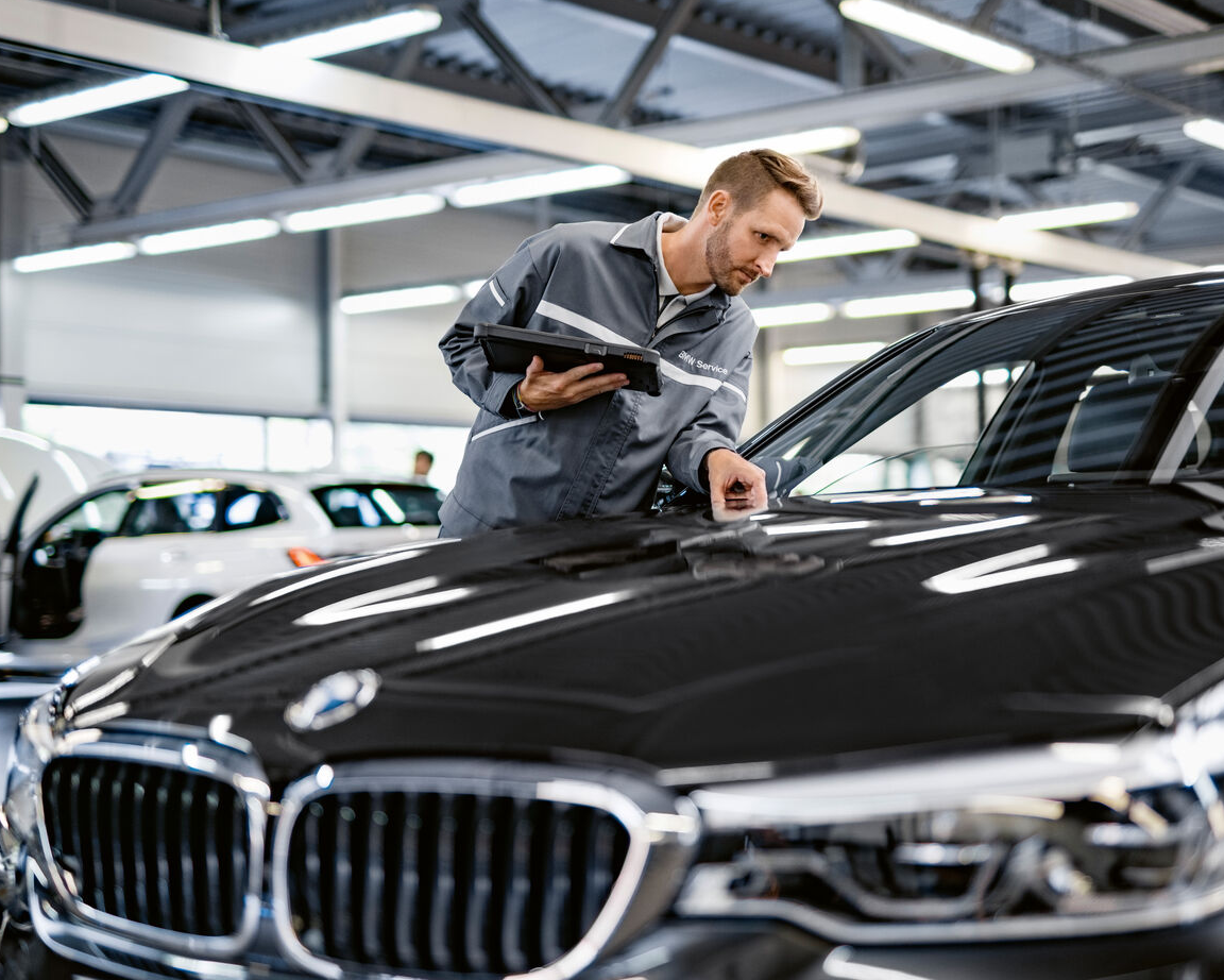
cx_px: 645
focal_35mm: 57
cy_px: 489
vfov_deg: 26.7
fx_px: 2065
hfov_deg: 33.0
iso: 400
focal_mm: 50
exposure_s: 1/250
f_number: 1.6
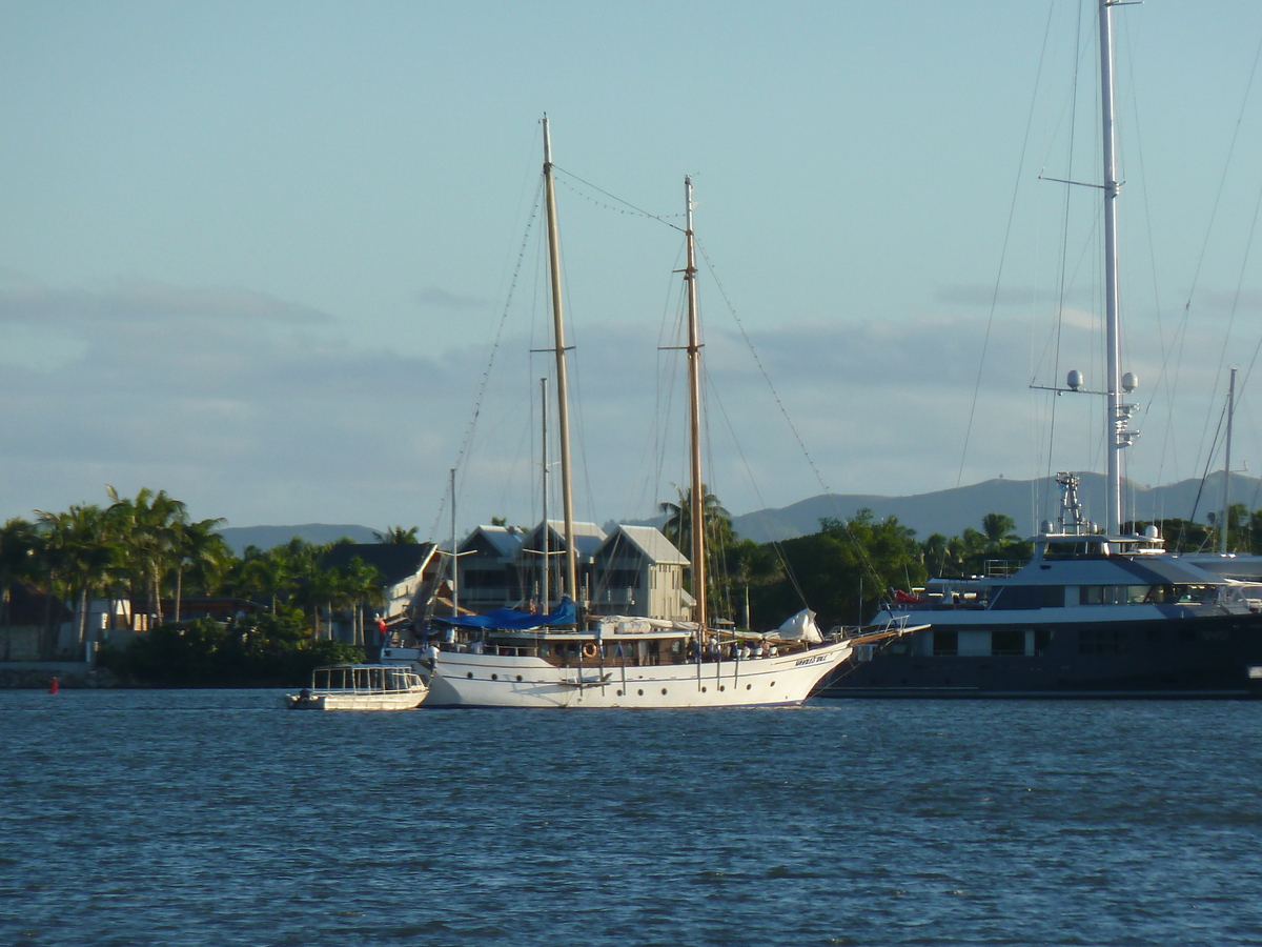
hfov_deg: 5.0
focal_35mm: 399
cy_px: 474
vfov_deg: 3.7
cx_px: 631
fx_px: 14546
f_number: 4.9
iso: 80
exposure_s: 1/320
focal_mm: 49.2
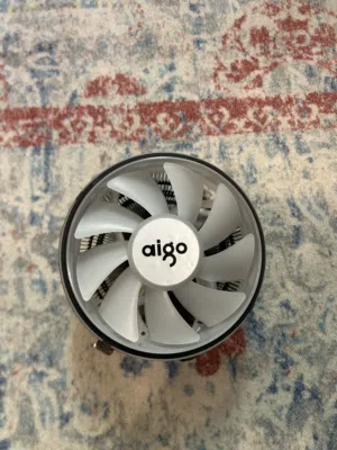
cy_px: 225
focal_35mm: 26
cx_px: 168
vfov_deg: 67.3
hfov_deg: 53.1
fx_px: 337
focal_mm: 5.7
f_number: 1.5
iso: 160
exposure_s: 1/60
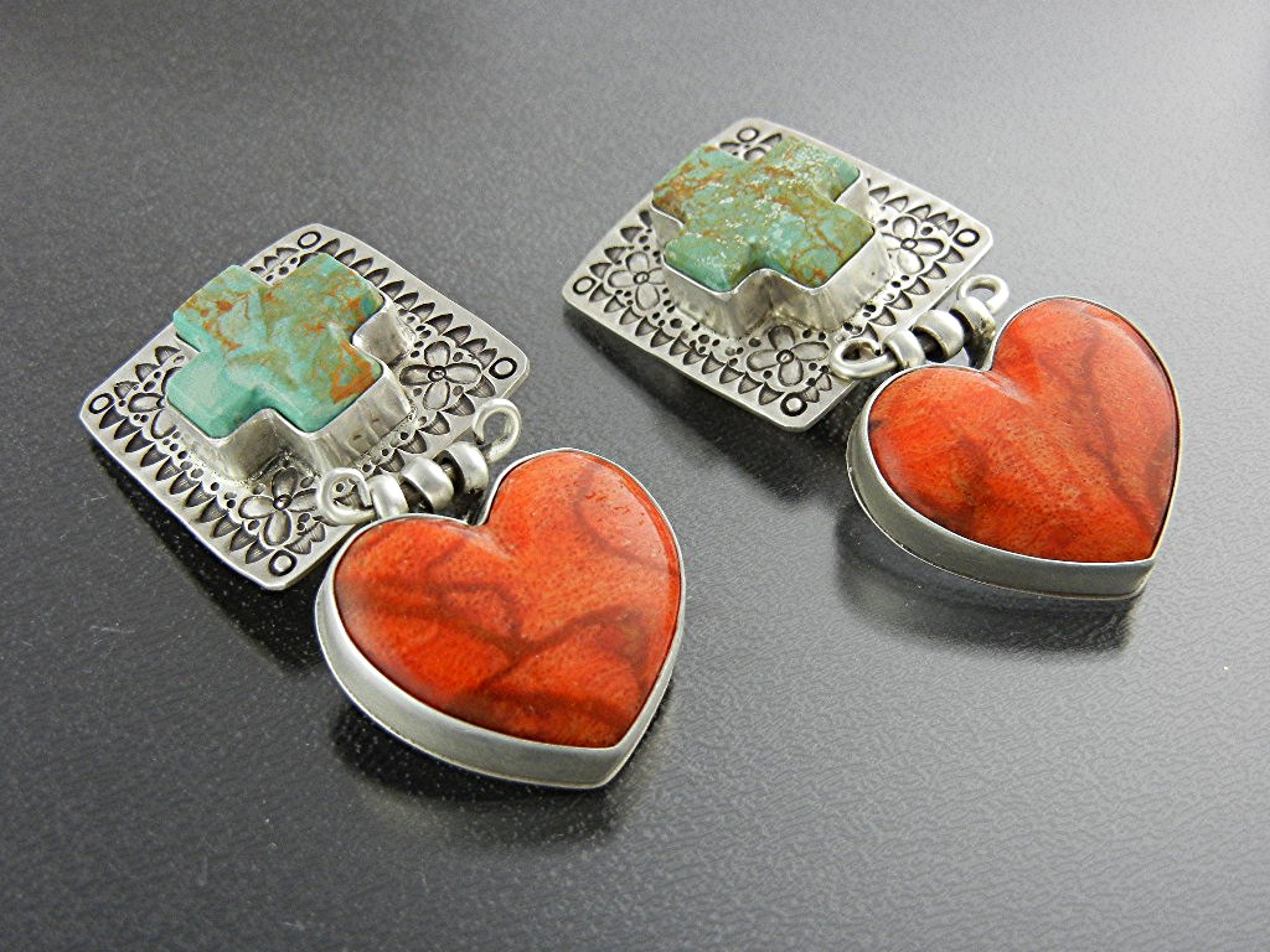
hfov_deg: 36.8
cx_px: 635
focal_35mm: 52
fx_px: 1908
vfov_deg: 28.0
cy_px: 476
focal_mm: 9.3
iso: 400
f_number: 3.9
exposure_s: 1/19.2
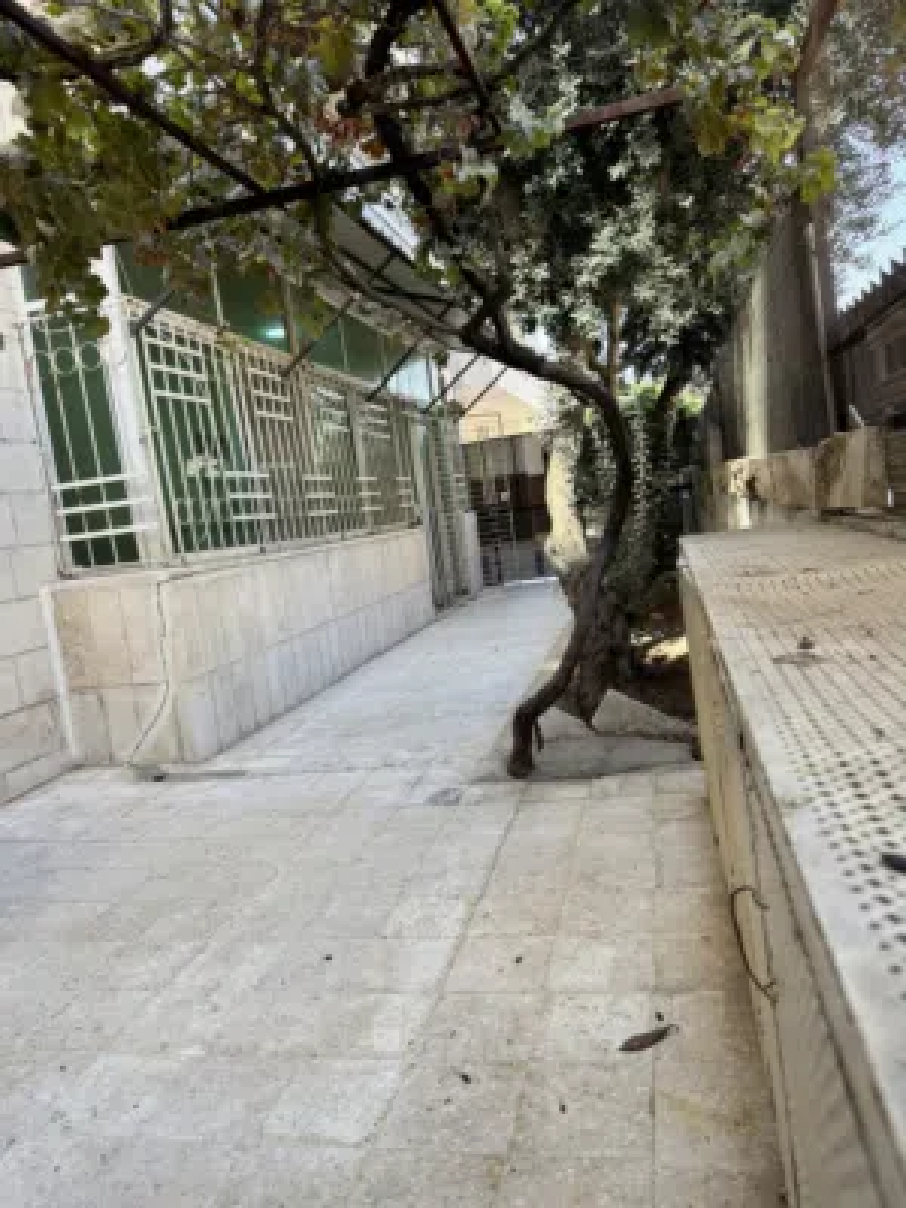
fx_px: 838
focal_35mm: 24
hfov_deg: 56.8
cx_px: 453
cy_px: 604
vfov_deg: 71.6
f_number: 1.78
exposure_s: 1/394
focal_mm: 6.76
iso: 80
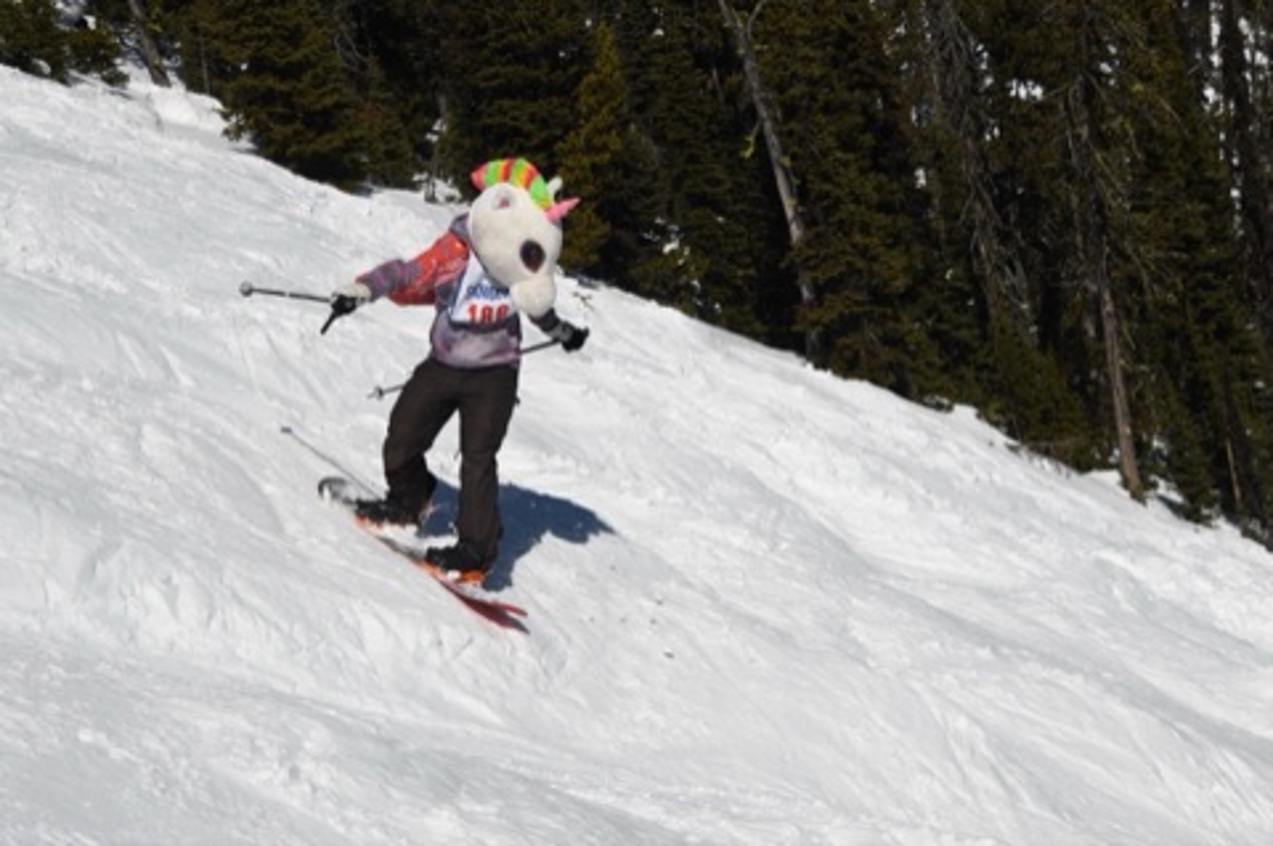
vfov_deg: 14.7
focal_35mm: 93
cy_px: 423
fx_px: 3285
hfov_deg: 21.9
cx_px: 636
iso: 400
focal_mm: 62
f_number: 11
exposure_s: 1/2000
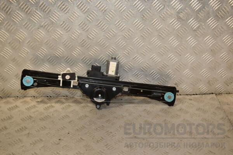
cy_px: 78
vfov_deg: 28.1
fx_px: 311
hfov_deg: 41.1
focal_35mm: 48
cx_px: 116
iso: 800
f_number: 6.3
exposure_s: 1/200
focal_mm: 32
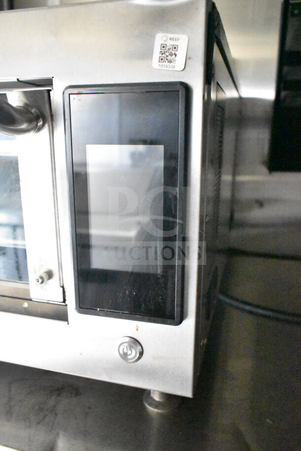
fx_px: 376
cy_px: 226
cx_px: 150
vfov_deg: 61.9
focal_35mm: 30
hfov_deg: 43.6
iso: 25600
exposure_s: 1/25
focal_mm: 20
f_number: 3.5
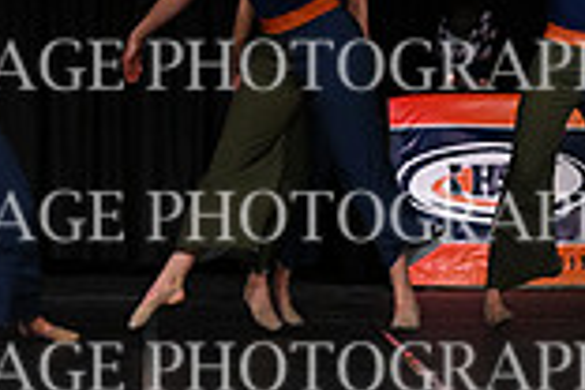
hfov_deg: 6.5
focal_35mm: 317
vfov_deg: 4.3
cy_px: 141
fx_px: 5151
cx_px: 128
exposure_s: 1/1000
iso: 6400
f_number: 4
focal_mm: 85
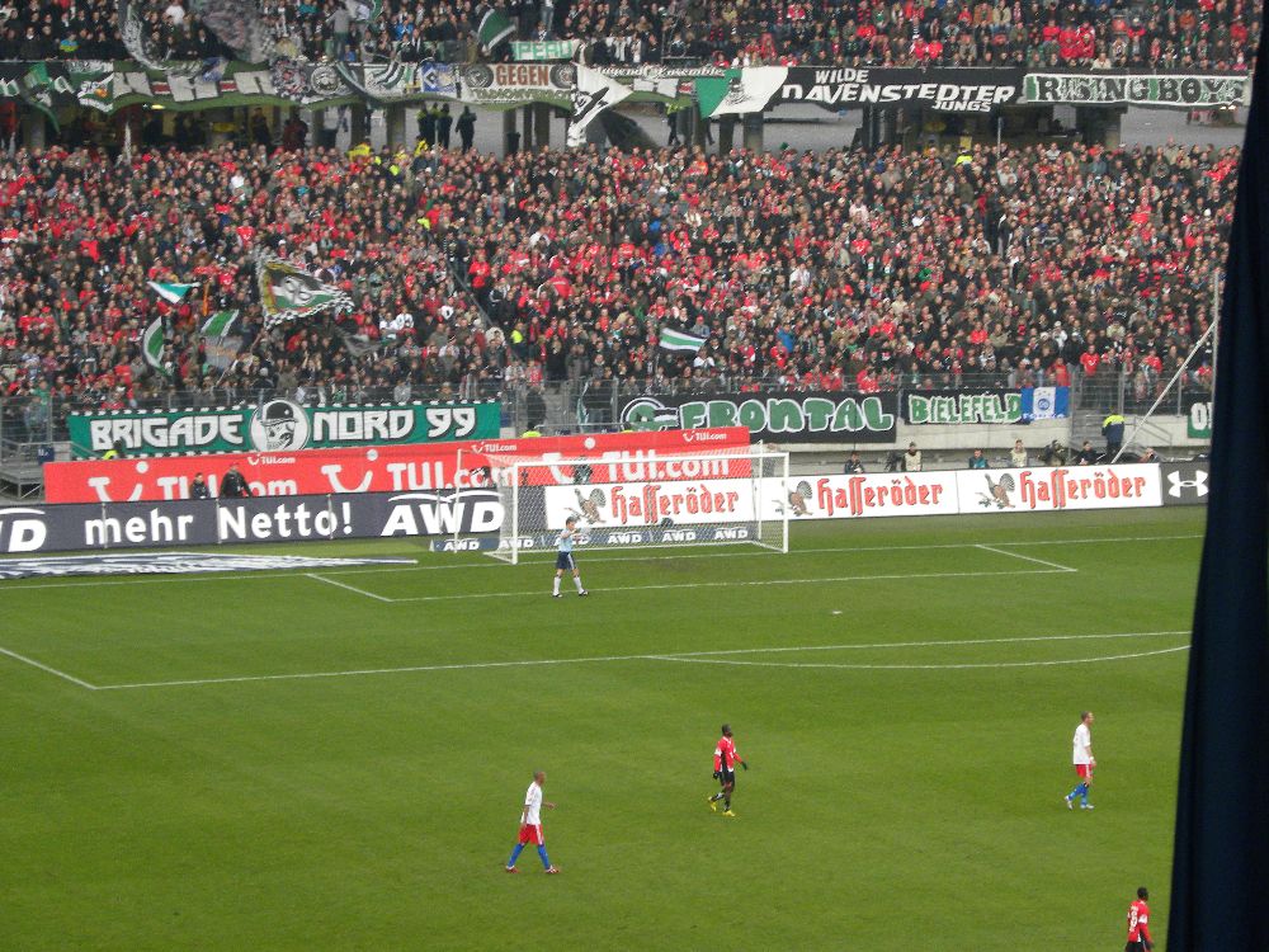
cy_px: 476
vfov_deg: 8.1
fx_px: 6745
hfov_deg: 10.7
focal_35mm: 184
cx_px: 634
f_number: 4.5
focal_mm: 32.7
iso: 192
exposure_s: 1/81.3
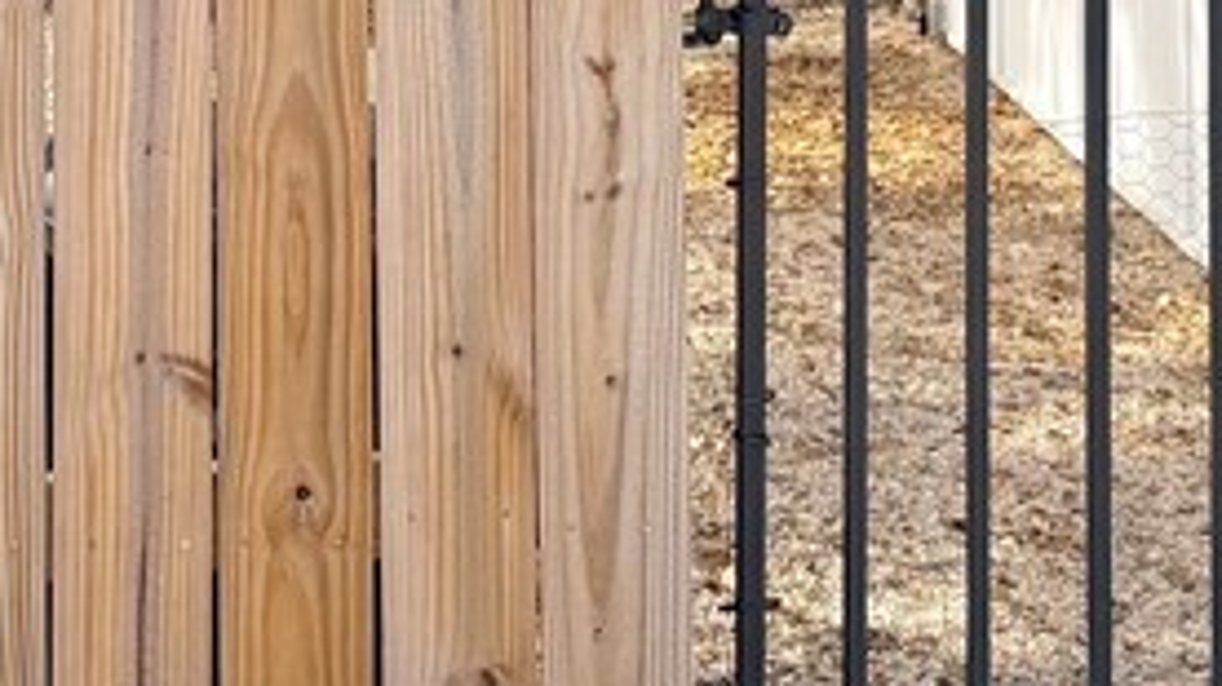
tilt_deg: -0.5
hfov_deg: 22.0
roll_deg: +1.3
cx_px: 487
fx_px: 3142
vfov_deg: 11.9
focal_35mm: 97
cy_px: -358
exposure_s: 1/2299
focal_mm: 6.76
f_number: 1.78
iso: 100
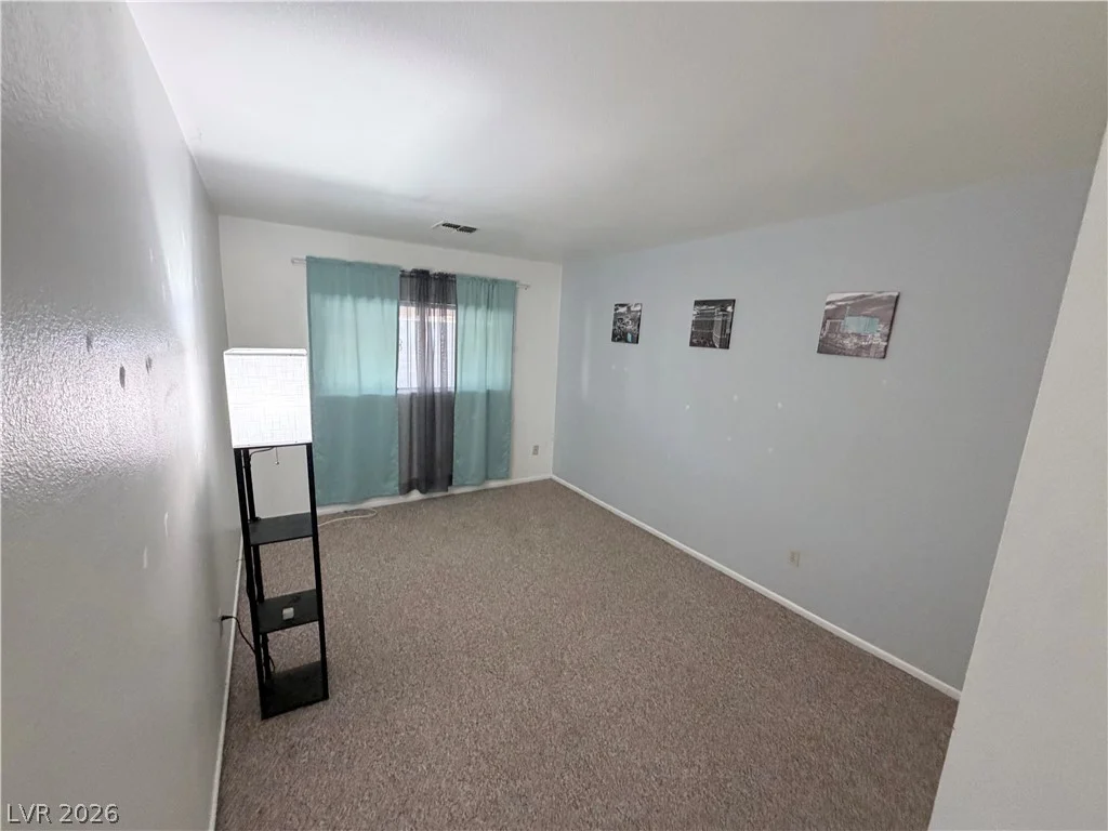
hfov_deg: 102.1
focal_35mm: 14
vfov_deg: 85.7
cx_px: 554
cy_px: 416
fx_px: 448
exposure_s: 1/60
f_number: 2.2
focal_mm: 2.22
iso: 320
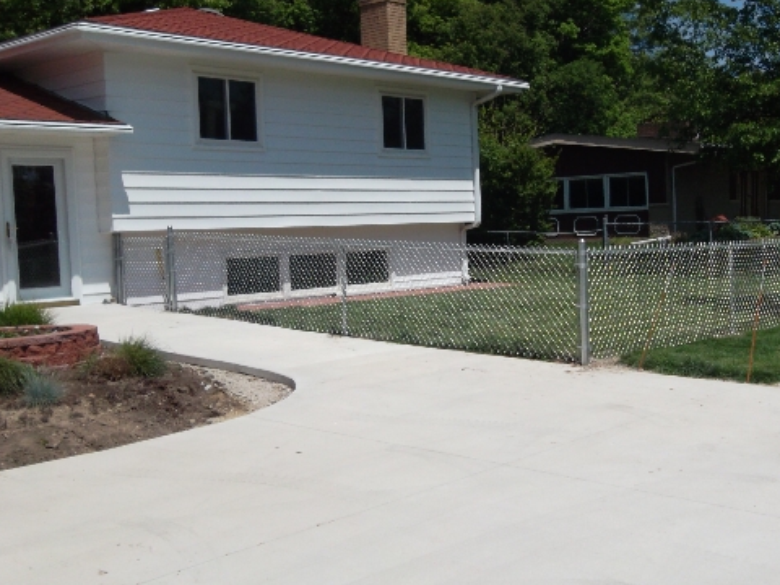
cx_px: 554
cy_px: 280
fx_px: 1014
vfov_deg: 32.2
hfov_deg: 41.2
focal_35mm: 45
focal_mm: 4.9
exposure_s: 1/250
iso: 80
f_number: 8.9
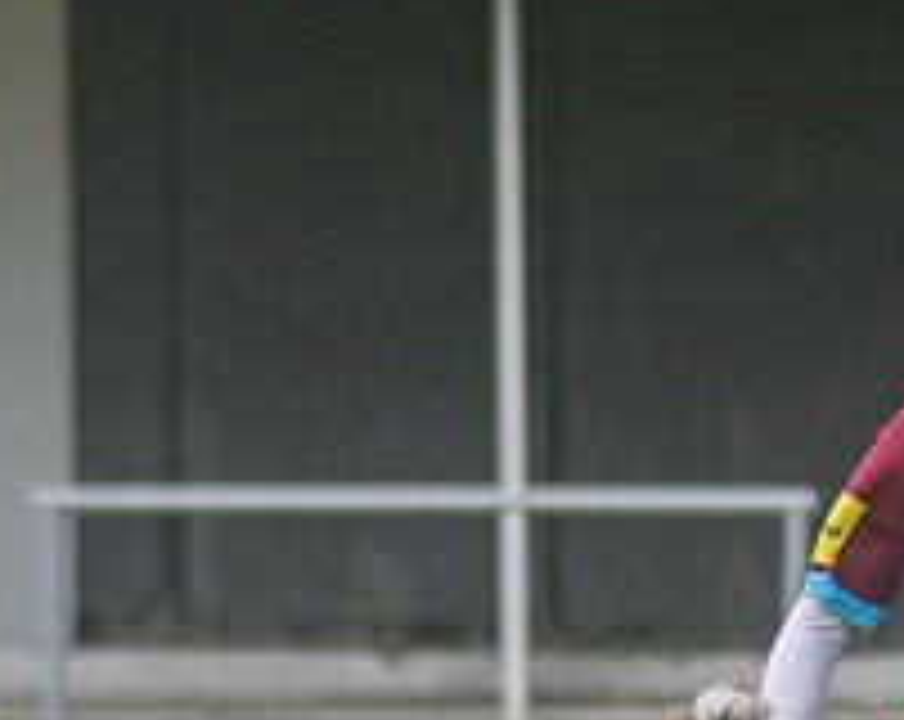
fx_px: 29720
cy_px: 914
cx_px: 136
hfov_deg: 1.7
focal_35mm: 1113
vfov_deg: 1.4
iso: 360
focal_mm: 135
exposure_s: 1/1250
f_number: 4
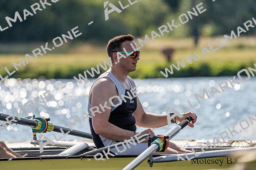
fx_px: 3001
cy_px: 85
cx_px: 128
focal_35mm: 422
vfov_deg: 3.3
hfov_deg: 4.9
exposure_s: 1/1600
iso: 200
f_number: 6.3
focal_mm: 422
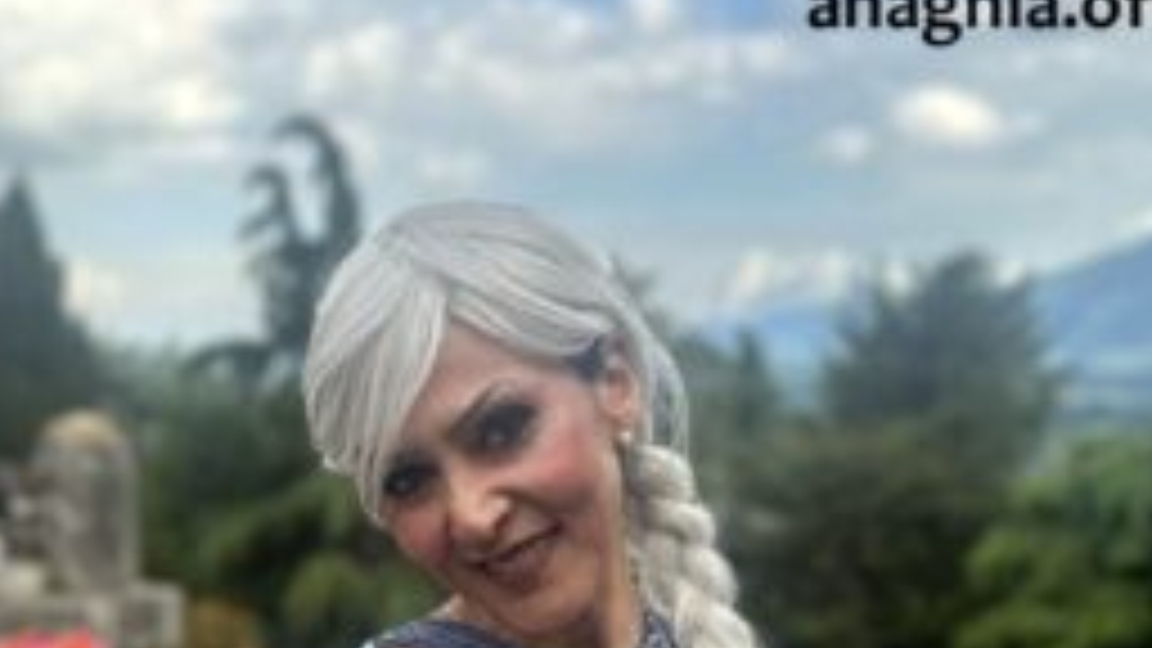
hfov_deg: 43.4
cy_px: 662
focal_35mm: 46
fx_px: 1405
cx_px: 310
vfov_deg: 24.7
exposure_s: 1/1639
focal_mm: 6.86
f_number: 1.78
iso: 80
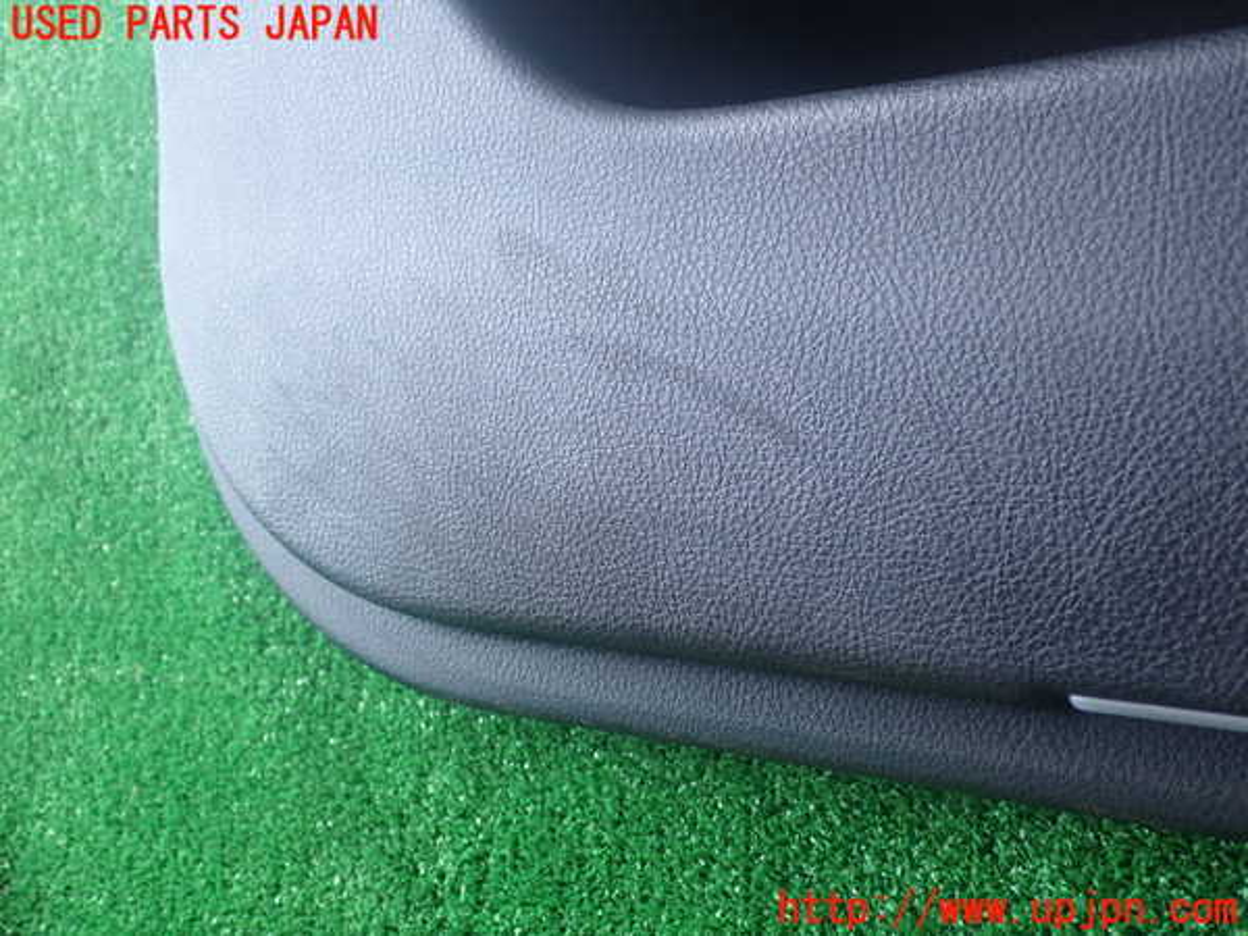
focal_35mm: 38
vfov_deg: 37.7
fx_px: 1370
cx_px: 624
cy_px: 468
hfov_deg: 49.0
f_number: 2.7
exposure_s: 1/50
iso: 200
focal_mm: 6.83
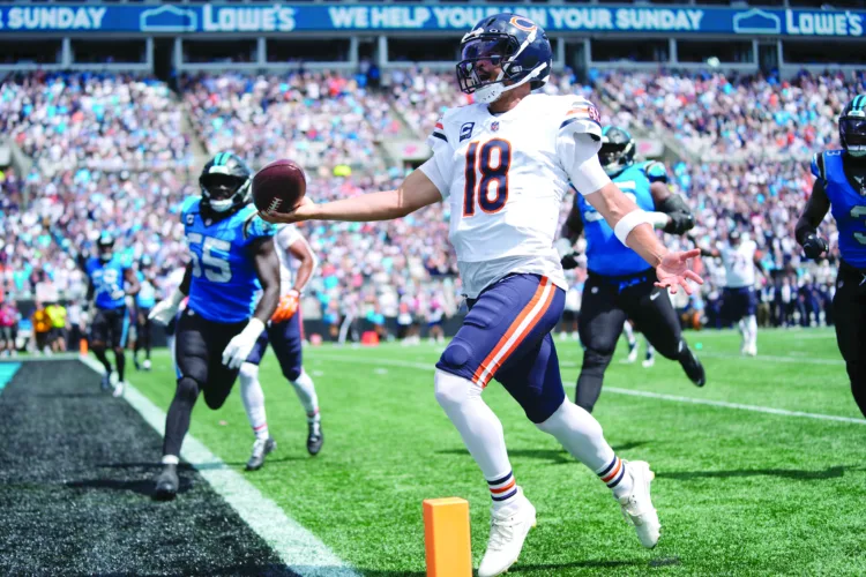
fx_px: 1684
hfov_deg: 28.8
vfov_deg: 19.5
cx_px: 433
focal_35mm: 70
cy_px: 288
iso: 125
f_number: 2.8
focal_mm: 70
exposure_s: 1/2500
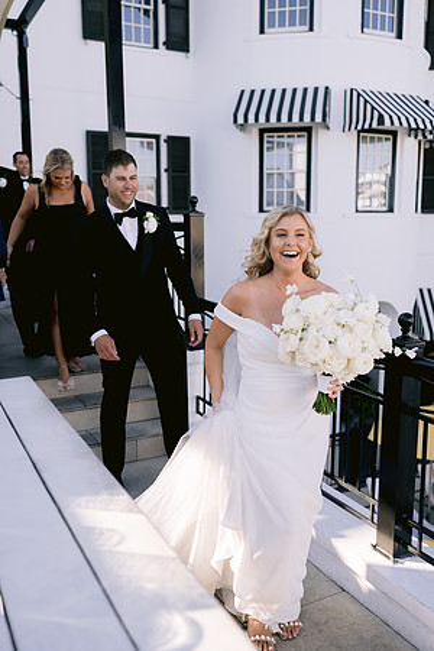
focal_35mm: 35
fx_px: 633
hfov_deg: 37.9
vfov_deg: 54.4
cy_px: 326
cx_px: 217
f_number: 2.8
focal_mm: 35
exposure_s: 1/1600
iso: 200
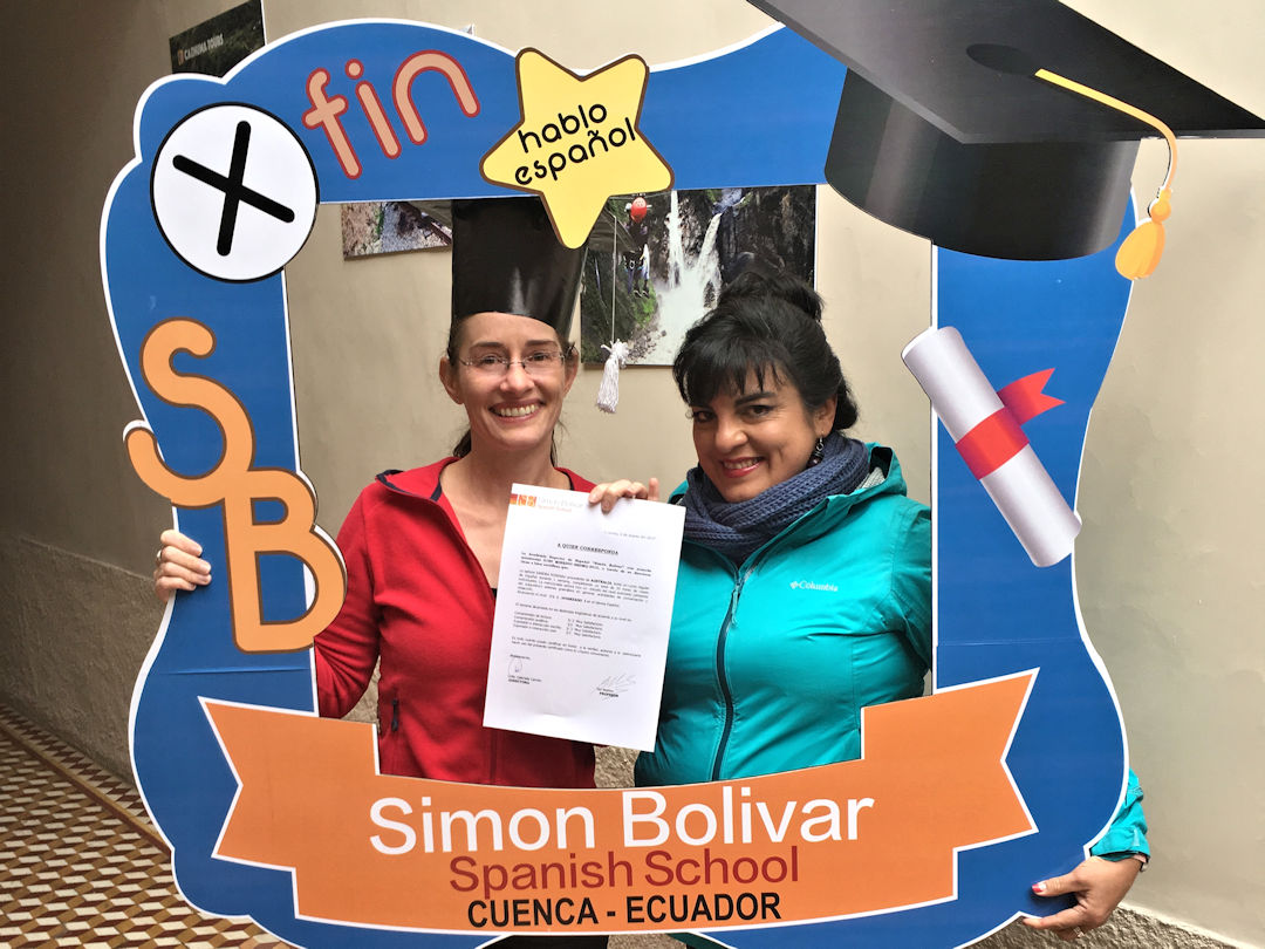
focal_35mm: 29
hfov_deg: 61.7
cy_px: 474
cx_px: 632
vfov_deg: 48.2
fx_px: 1060
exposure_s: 1/120
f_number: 2.2
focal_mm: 4.15
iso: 32
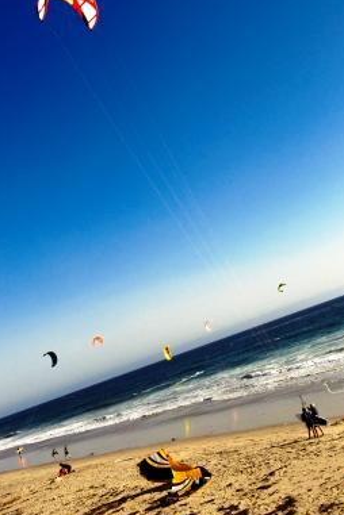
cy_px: 231
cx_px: 177
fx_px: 582
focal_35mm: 41
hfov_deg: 32.9
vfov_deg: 47.8
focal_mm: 23
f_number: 4
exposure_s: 1/3200
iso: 200
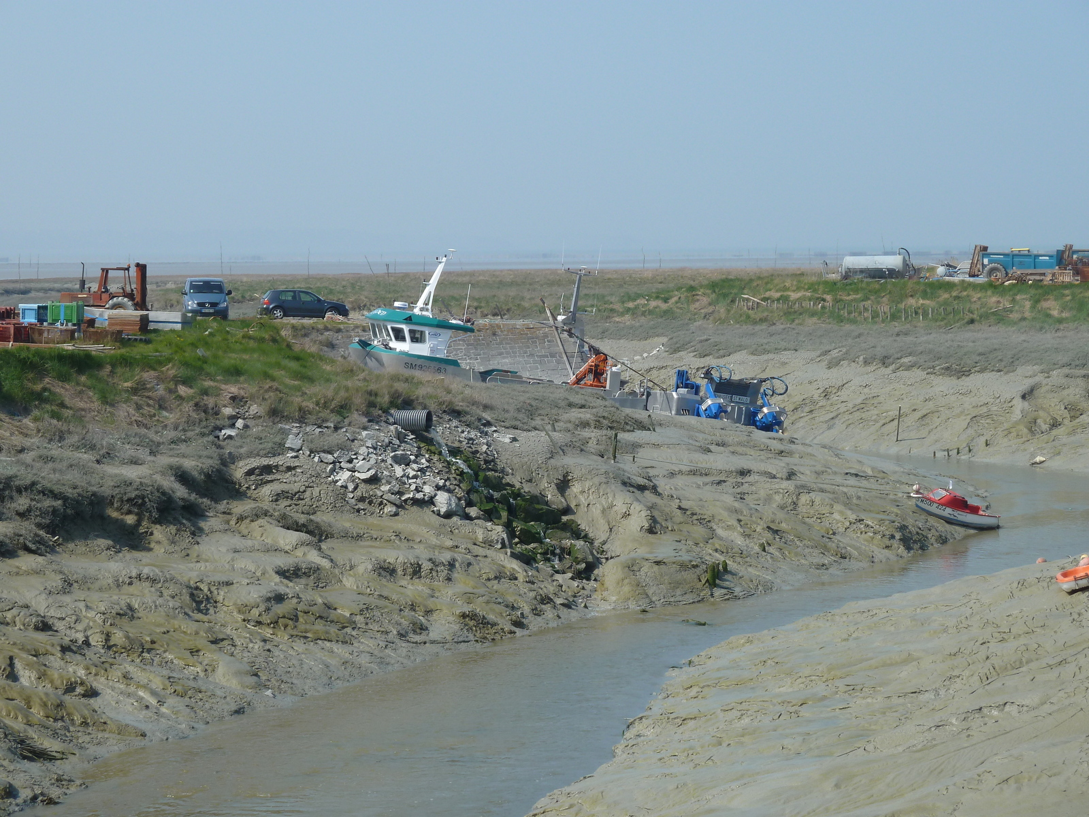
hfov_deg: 17.7
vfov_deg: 13.3
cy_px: 408
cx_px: 544
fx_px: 3492
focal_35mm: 111
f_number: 5
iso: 80
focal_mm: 18.2
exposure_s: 1/500
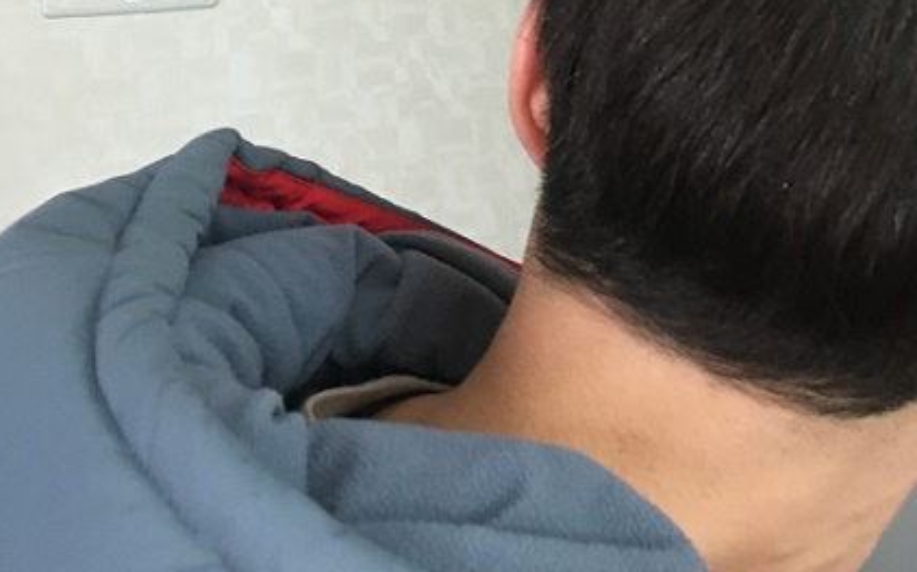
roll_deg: +5.9
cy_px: -99
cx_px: 570
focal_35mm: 53
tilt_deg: +1.3
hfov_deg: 38.0
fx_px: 1323
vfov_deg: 22.6
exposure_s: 1/30
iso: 100
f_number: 2.2
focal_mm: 4.15
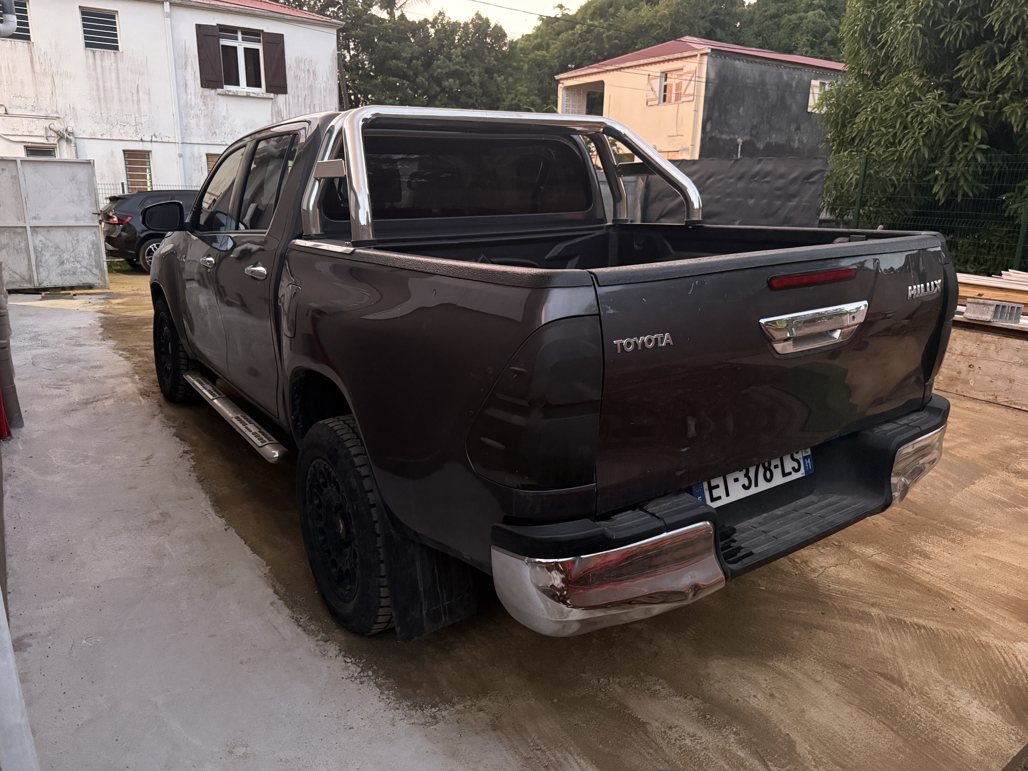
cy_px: 386
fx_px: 713
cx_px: 514
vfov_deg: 56.8
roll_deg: -1.5
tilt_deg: -15.0
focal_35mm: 24
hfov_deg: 71.6
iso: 1250
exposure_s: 1/30
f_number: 1.78
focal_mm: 6.76
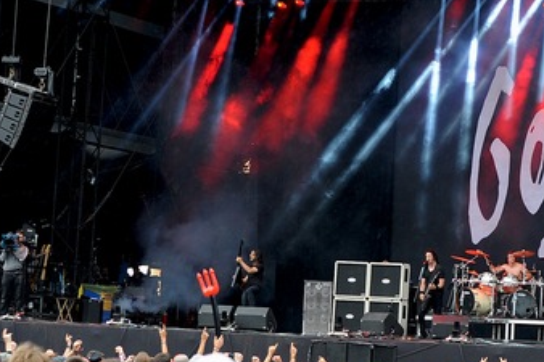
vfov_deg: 9.2
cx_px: 504
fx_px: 2250
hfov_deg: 13.6
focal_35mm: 149
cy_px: 22
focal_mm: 70
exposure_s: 1/200
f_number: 4
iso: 320
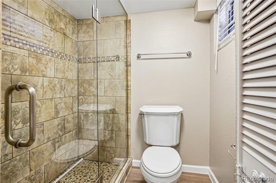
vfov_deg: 67.3
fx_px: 138
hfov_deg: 90.0
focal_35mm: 18
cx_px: 138
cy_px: 92
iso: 400
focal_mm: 12
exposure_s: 1/6
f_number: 8
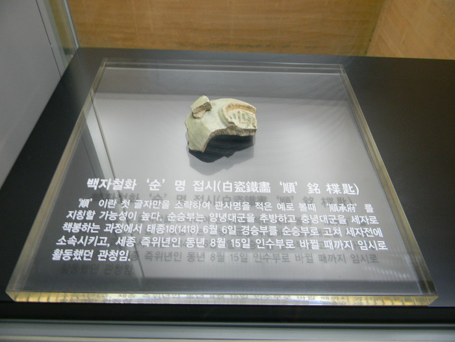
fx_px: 368
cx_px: 228
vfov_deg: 49.7
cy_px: 171
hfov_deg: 63.4
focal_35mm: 28
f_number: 3.5
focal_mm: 5
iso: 149
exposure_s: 1/7.9
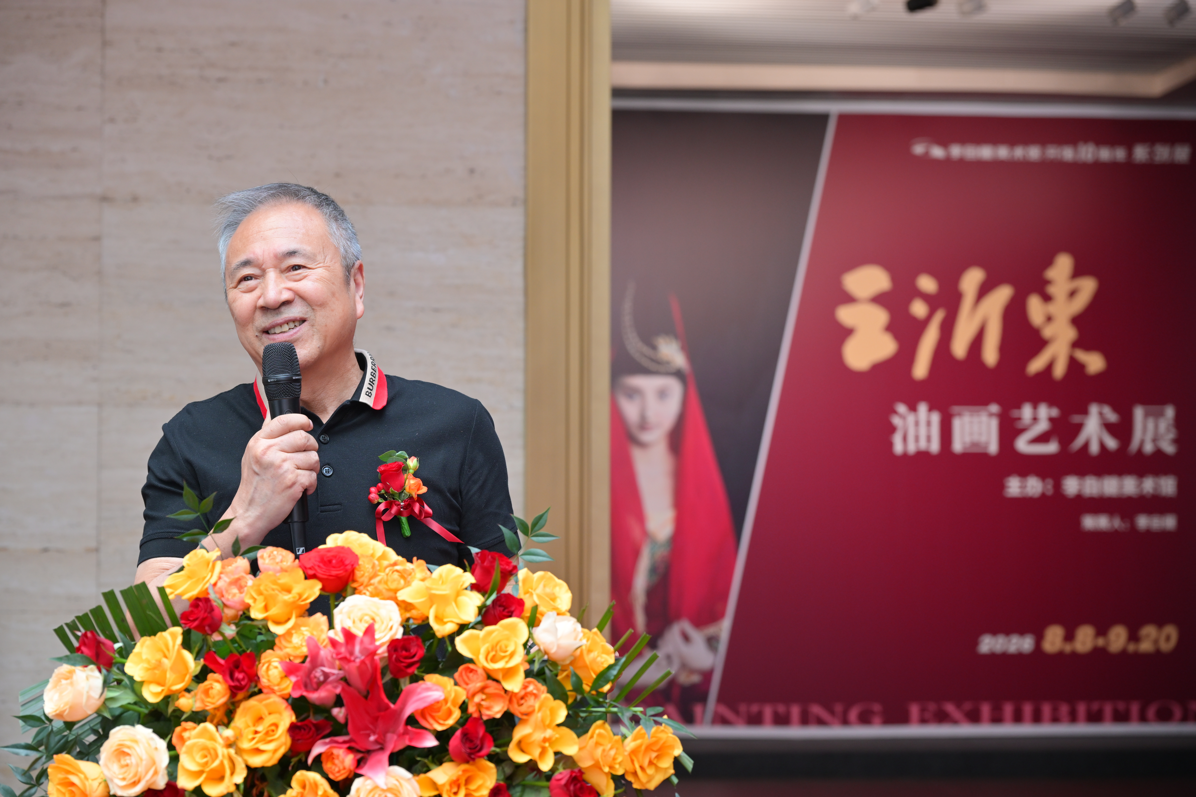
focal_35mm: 79
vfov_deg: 17.3
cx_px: 598
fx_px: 2624
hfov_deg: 25.7
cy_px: 398
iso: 500
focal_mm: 79
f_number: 5
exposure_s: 1/160
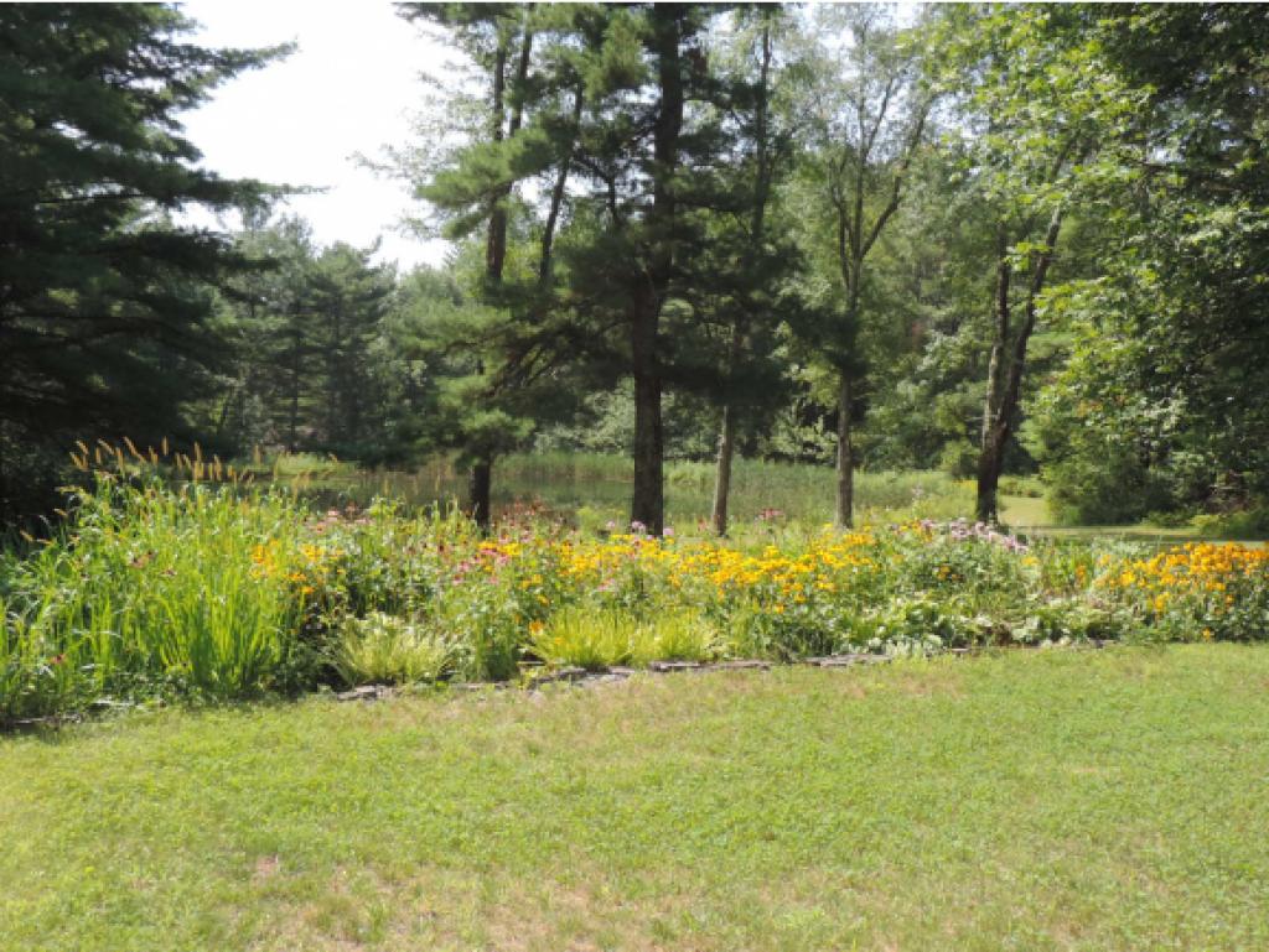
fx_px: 1467
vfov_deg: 36.0
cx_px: 634
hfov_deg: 46.8
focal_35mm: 40
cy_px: 476
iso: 220
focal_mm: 7.1
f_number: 3.3
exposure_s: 1/1000
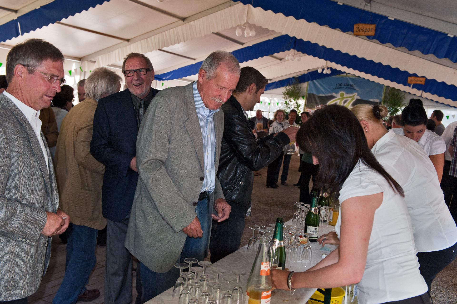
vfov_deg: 37.8
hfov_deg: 54.5
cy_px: 152
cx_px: 228
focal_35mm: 35
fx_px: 444
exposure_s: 1/160
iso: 1250
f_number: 7.1
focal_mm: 35
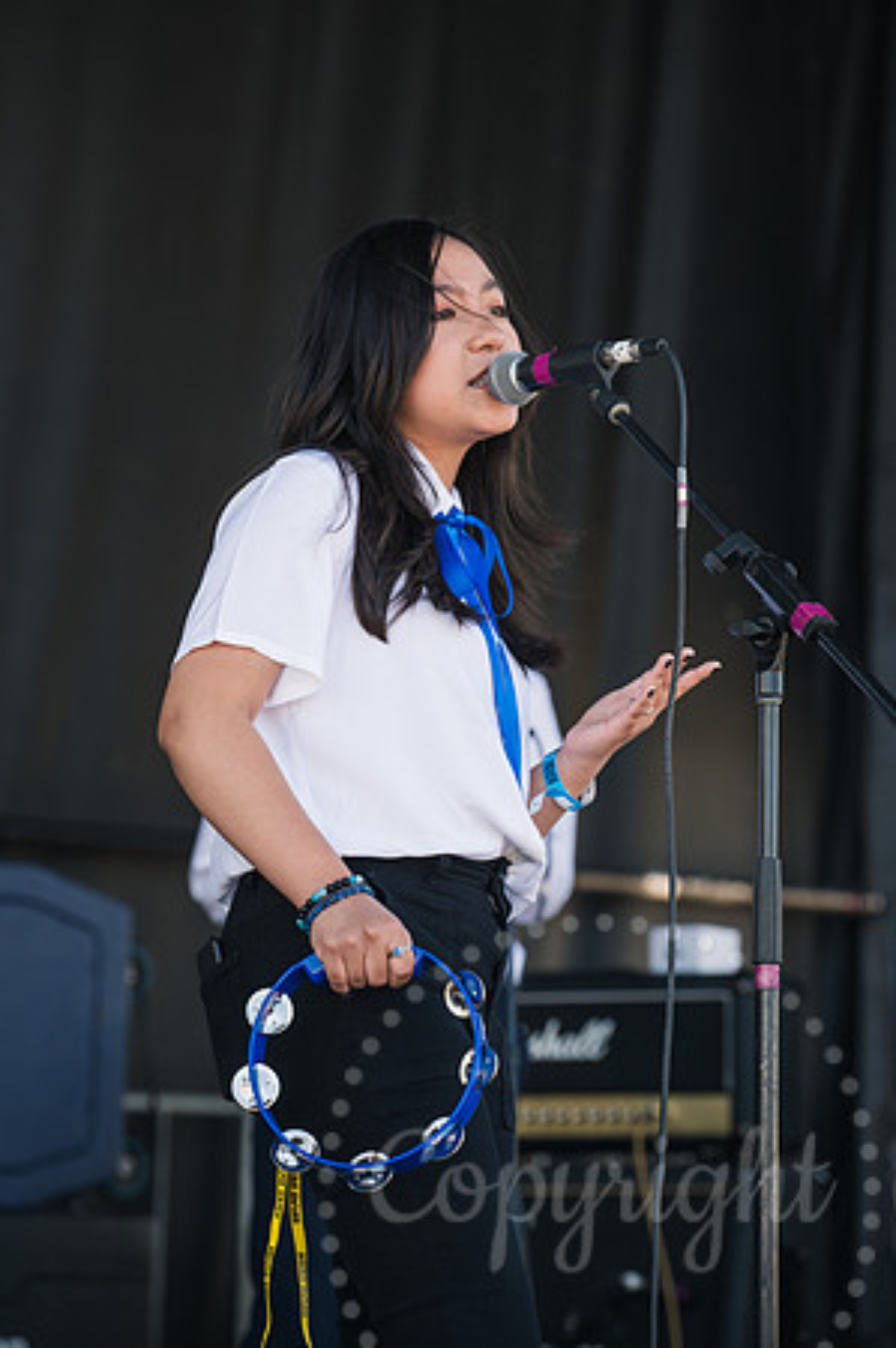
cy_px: 674
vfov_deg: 14.2
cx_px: 448
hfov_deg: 9.4
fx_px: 5425
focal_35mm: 145
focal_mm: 145
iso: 320
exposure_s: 1/320
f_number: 5
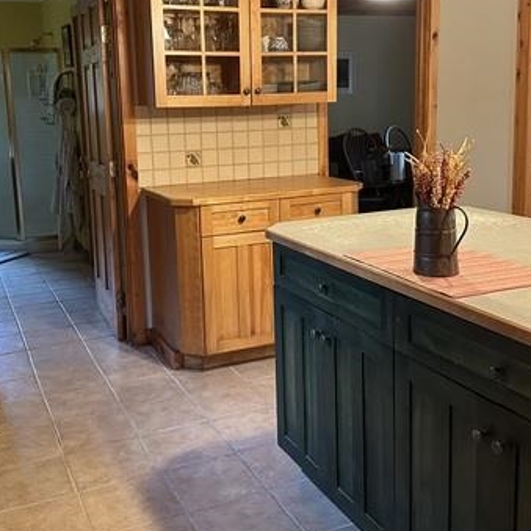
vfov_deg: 41.6
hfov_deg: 41.9
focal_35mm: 40
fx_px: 694
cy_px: 202
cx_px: 265
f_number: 1.78
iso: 800
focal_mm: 6.86
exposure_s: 1/60
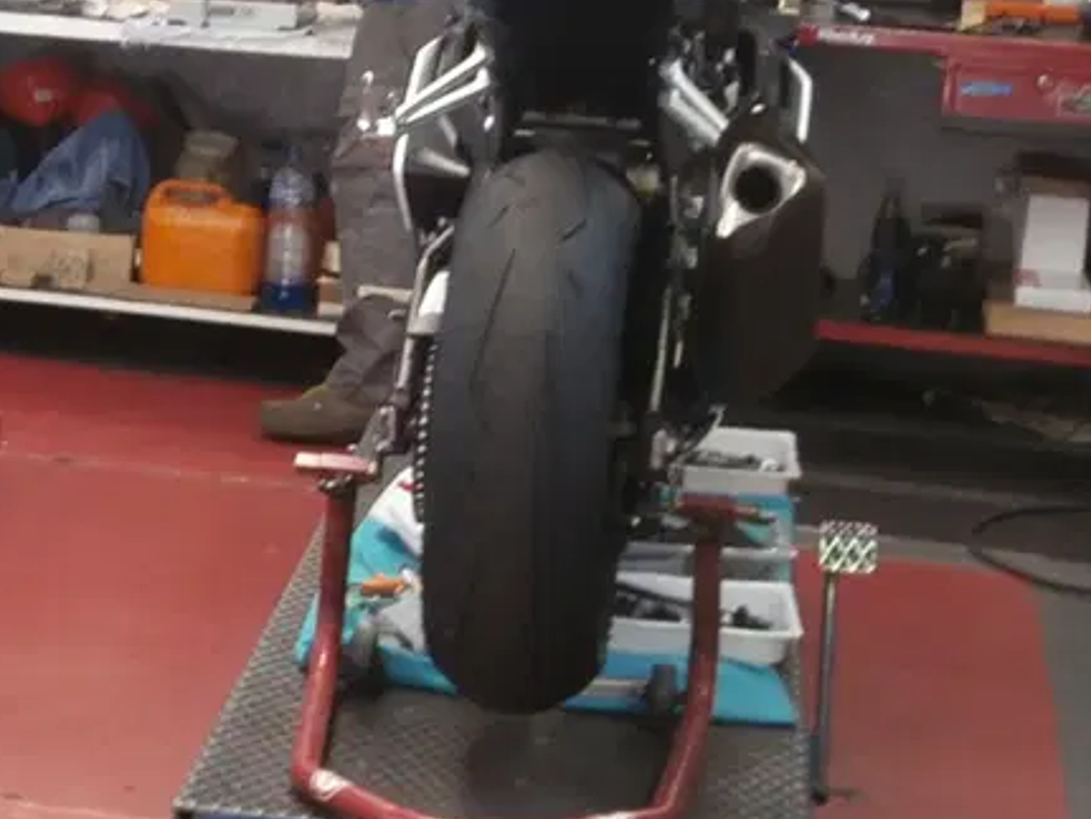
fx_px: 3343
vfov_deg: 13.9
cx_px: -104
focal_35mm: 106
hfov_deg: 17.9
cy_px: 162
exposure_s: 1/6
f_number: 3.9
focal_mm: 6.67
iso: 100
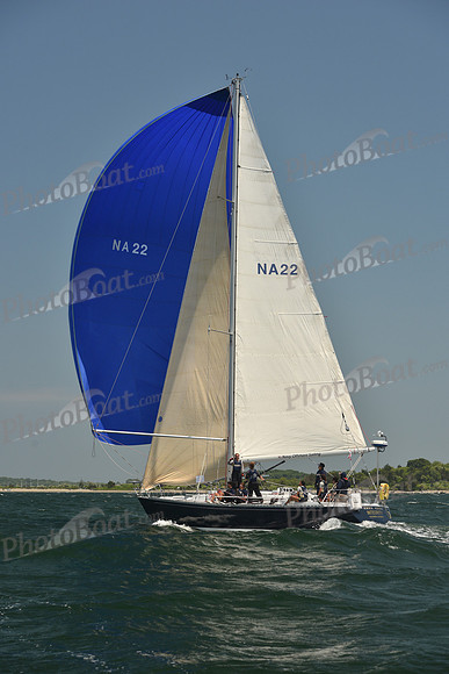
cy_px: 337
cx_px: 224
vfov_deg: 28.8
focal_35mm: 70
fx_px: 1309
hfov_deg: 19.5
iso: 250
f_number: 6.3
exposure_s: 1/640
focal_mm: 70
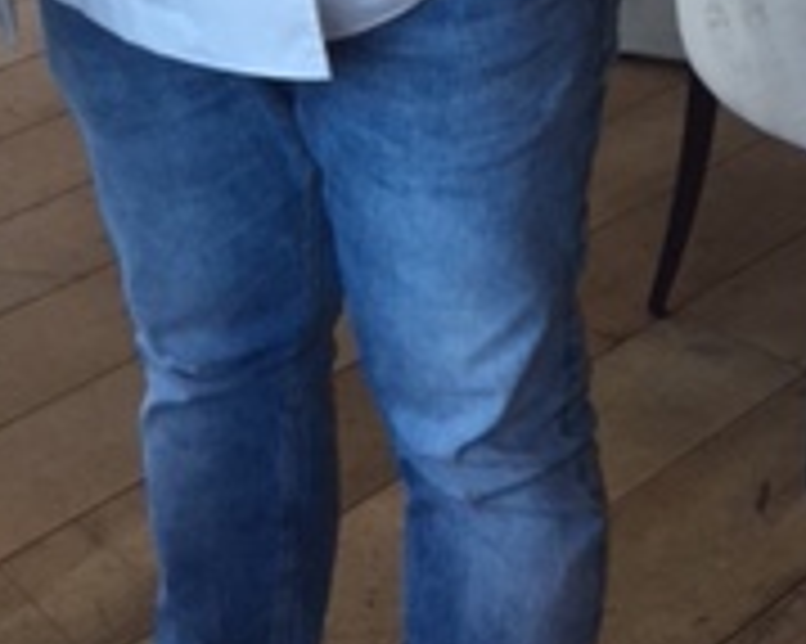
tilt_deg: -12.7
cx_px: 194
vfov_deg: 14.2
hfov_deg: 18.9
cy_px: -333
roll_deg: -0.1
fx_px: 2408
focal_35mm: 101
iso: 40
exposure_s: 1/100
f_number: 2.2
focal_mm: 4.15
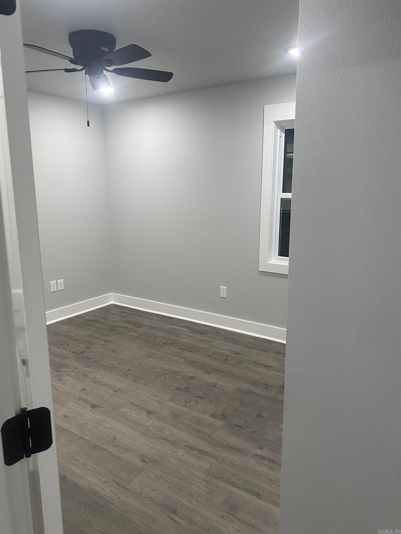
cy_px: 267
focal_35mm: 26
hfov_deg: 53.1
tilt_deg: -9.5
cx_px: 200
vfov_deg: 67.3
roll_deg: +1.0
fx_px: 402
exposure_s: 1/60
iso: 125
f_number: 1.8
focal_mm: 4.25
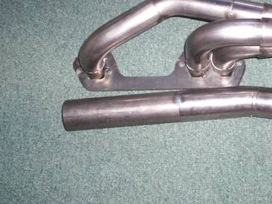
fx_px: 487
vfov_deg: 23.6
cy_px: 74
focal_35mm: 62
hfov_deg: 30.3
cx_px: 224
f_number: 4.5
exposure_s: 1/64
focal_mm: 5.9
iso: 140
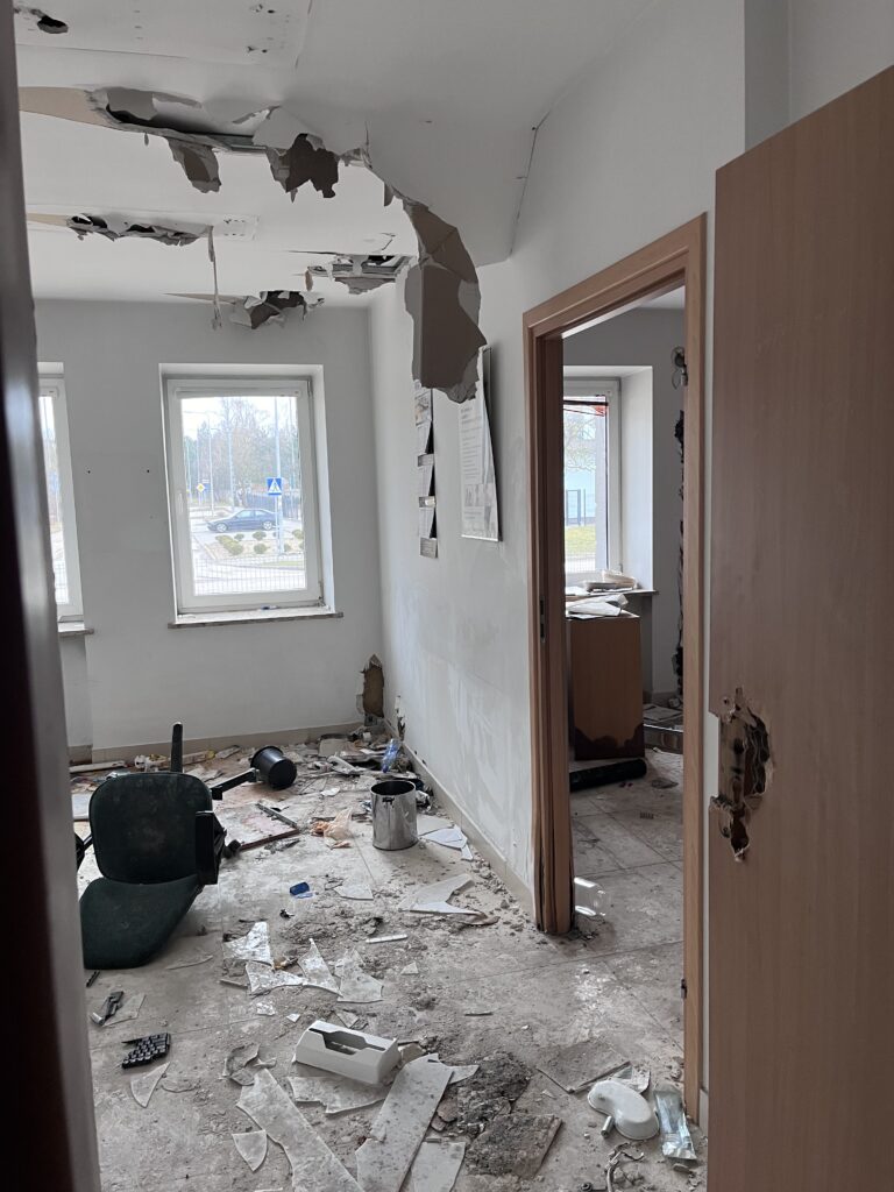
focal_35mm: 26
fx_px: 895
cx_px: 447
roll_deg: +0.8
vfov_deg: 67.3
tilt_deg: -7.6
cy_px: 596
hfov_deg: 53.1
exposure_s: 1/60
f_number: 1.6
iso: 160
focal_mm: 5.1
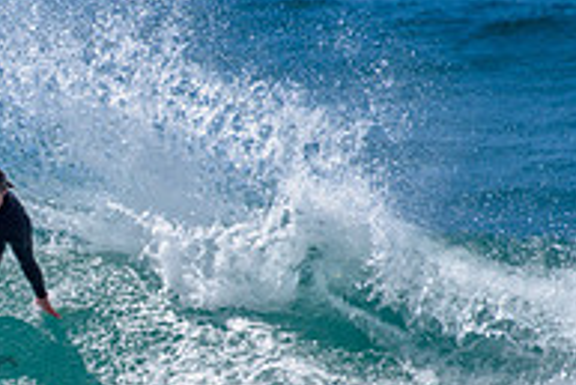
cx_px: -58
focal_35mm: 1837
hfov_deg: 1.1
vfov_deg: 0.7
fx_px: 29413
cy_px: 337
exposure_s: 1/2000
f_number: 5.6
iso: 90
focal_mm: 500
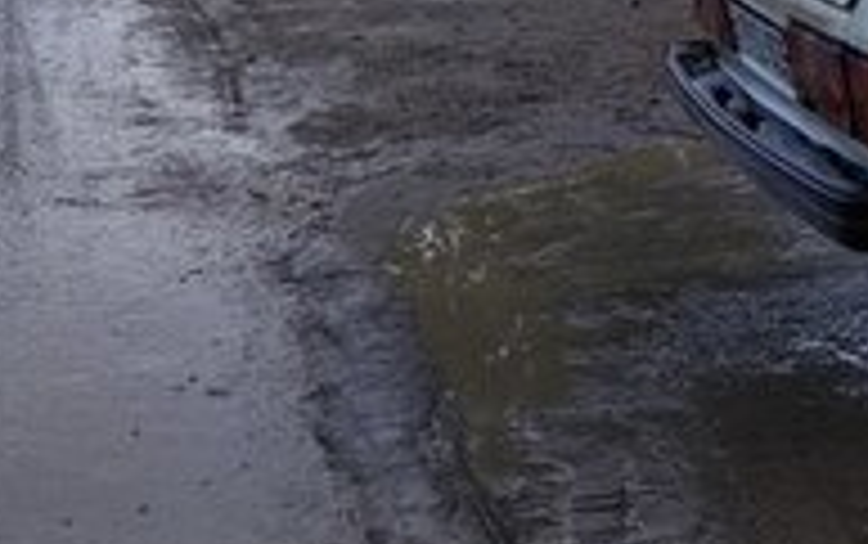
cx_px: 1448
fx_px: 1799
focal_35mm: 76
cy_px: -74
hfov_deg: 21.0
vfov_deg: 16.6
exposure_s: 1/646
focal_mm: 3.57
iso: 100
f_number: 2
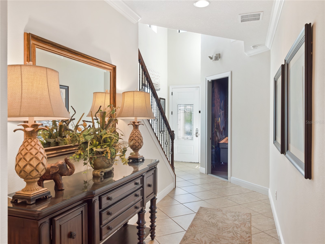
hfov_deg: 67.3
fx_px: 244
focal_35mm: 26
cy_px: 122
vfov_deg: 53.1
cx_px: 162
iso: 500
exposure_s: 1/60
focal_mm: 13
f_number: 6.3
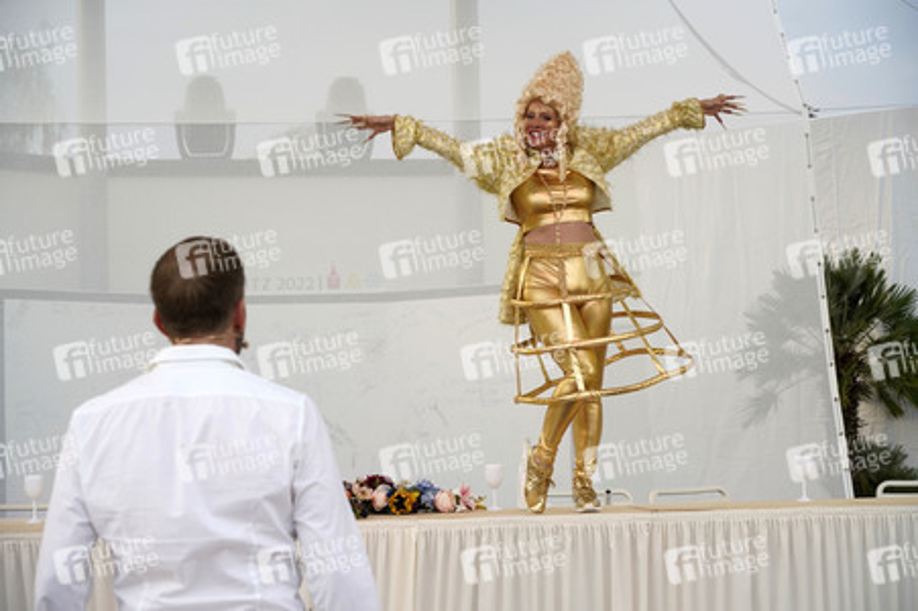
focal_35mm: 77
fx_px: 1962
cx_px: 459
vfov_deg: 17.7
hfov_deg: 26.3
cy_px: 306
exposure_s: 1/160
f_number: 6.3
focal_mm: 77
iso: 640
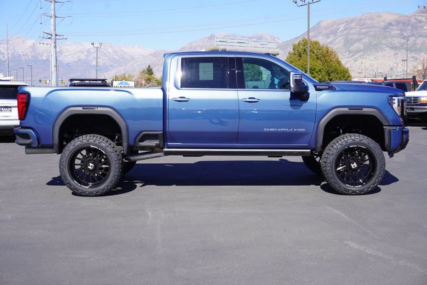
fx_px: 552
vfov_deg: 29.0
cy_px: 142
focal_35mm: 46
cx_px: 214
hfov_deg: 42.3
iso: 100
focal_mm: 31
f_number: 10
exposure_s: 1/125
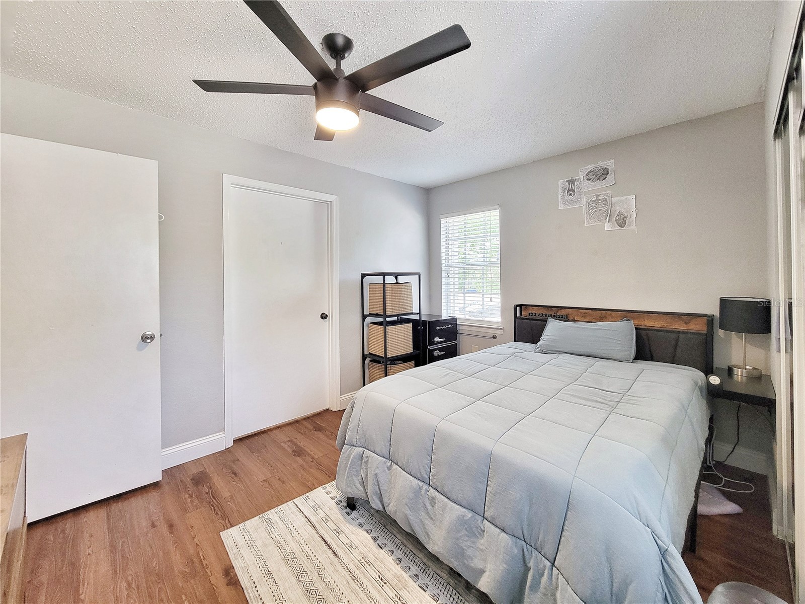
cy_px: 302
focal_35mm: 13
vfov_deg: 89.9
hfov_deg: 106.2
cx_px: 402
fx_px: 302
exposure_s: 1/40
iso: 320
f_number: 2.2
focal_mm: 2.2
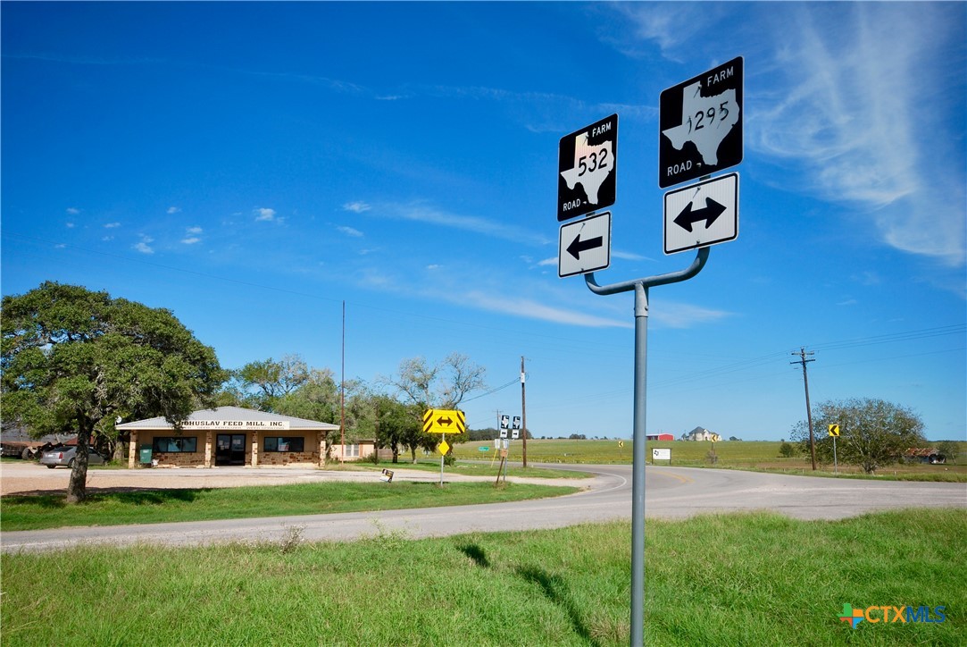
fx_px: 806
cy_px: 324
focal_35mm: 30
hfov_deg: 61.9
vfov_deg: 43.7
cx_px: 484
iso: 100
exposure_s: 1/320
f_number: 9
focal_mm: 20
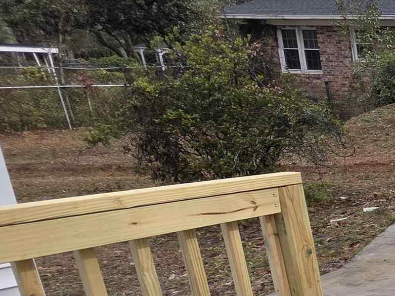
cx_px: 728
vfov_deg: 28.2
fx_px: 570
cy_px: 258
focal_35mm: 50
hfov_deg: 21.7
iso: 80
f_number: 1.9
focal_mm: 2.2
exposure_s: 1/2000
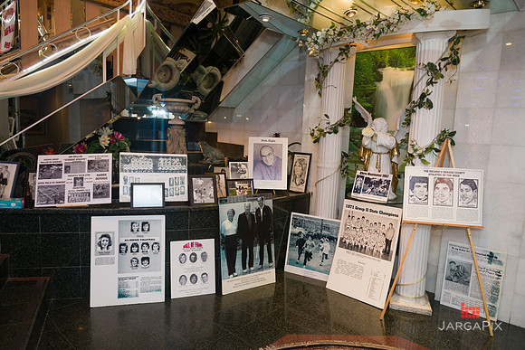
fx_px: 350
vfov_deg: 53.2
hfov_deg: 73.7
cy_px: 175
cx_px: 262
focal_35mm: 24
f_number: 3.2
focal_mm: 24
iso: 1000
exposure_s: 1/125
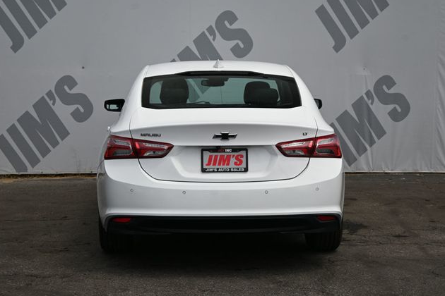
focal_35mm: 72
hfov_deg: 28.3
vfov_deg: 19.1
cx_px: 220
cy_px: 147
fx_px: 884
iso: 100
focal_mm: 47
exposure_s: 1/320
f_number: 6.3
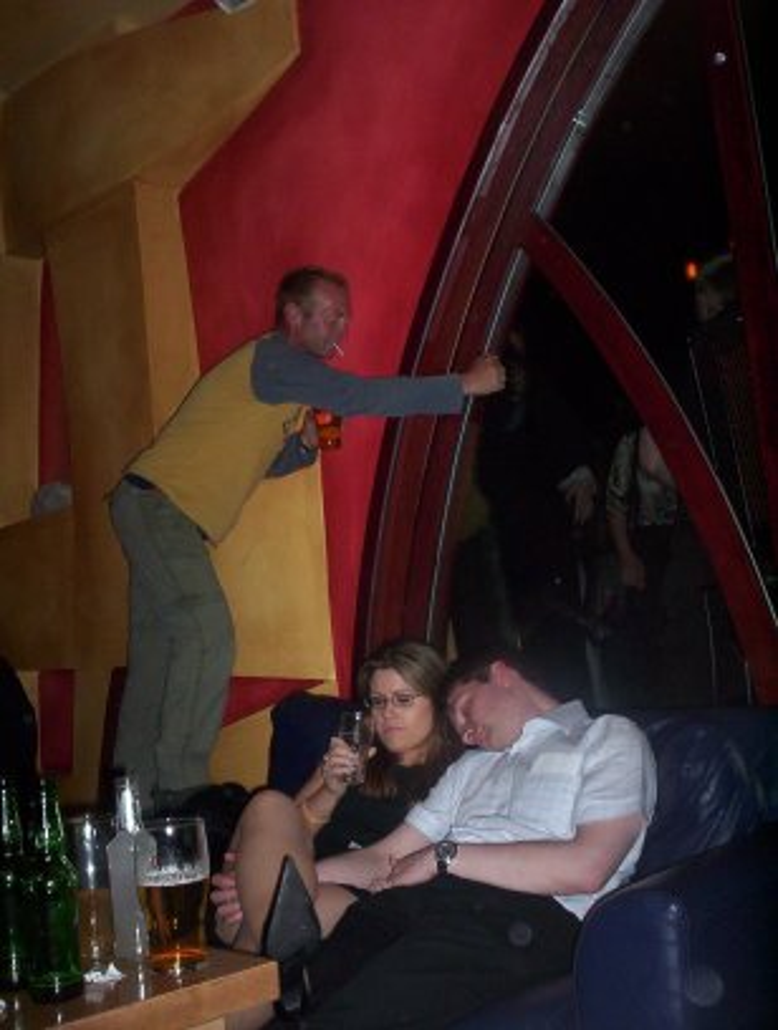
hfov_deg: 37.9
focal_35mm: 38
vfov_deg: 48.9
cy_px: 515
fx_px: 1134
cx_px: 389
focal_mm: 4.99
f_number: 4.5
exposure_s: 1/60
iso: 140
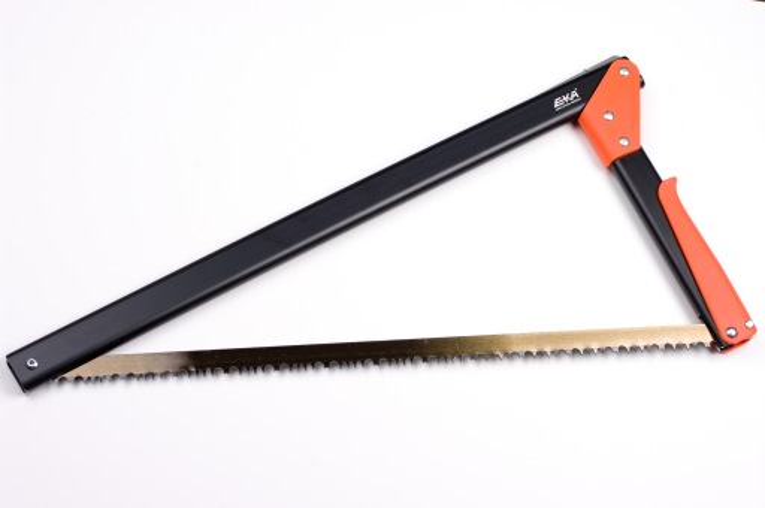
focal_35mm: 75
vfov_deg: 18.1
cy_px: 254
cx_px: 382
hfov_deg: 27.0
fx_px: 1592
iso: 100
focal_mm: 50
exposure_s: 1/30
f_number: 9
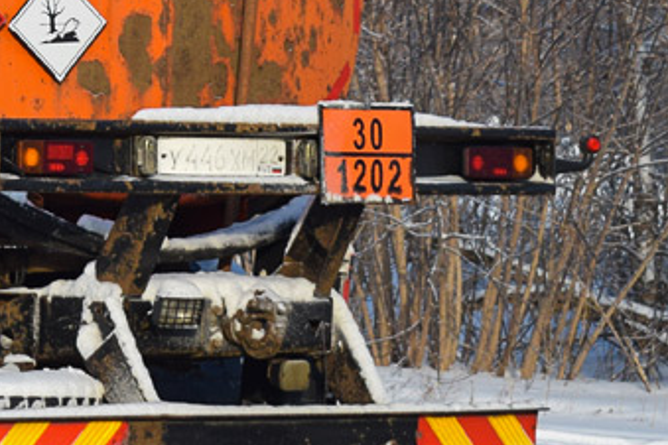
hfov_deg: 8.4
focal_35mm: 239
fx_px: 4430
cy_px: -59
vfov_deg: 5.7
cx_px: -430
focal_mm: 45
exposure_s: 1/800
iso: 200
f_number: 6.3
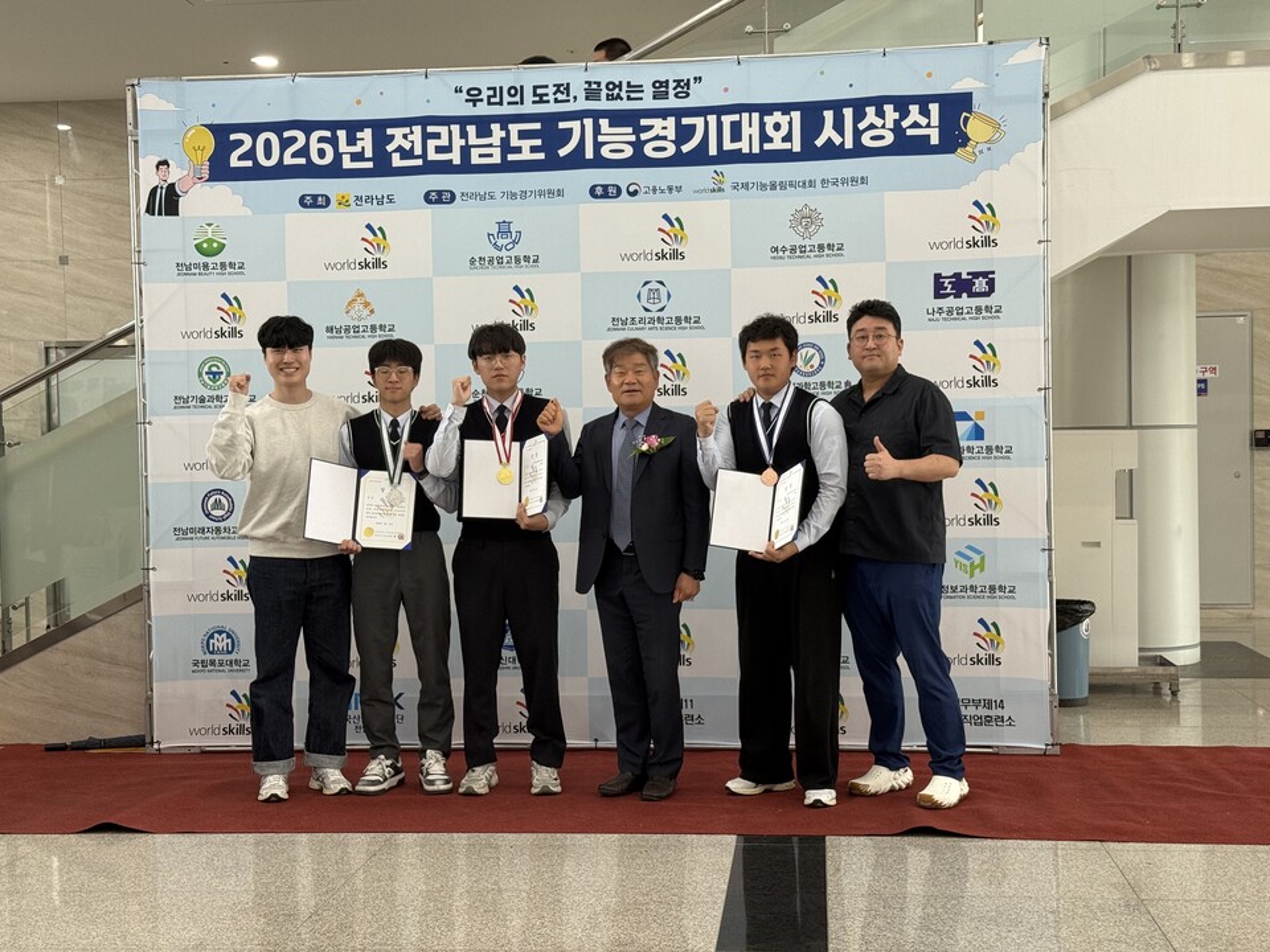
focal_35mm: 48
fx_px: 1761
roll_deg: +0.8
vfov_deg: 30.3
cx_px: 635
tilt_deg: -1.7
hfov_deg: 39.7
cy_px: 476
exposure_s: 1/60
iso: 100
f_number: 1.78
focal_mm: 6.76
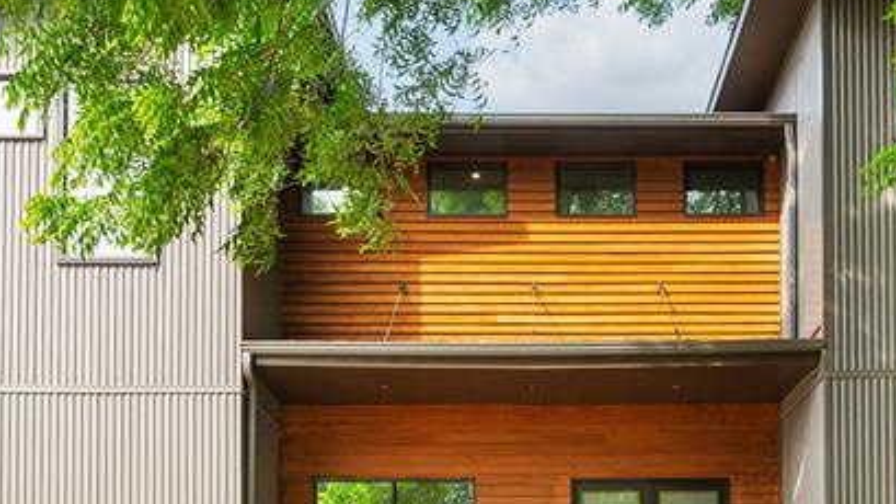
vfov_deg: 24.9
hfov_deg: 48.1
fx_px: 998
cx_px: 532
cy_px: 643
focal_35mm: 42
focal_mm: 16
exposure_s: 1/40
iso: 100
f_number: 7.1
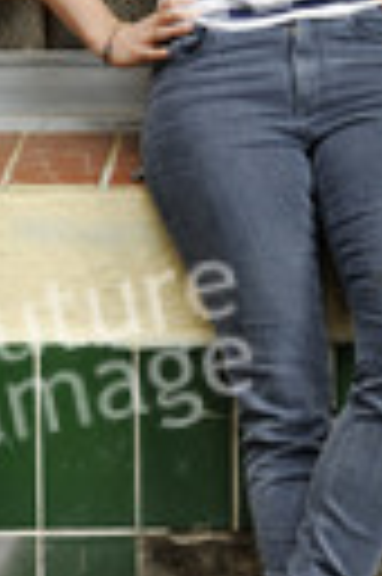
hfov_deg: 7.0
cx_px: 512
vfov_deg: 10.6
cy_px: 144
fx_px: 3096
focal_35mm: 194
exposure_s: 1/200
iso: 400
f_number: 5.6
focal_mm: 62
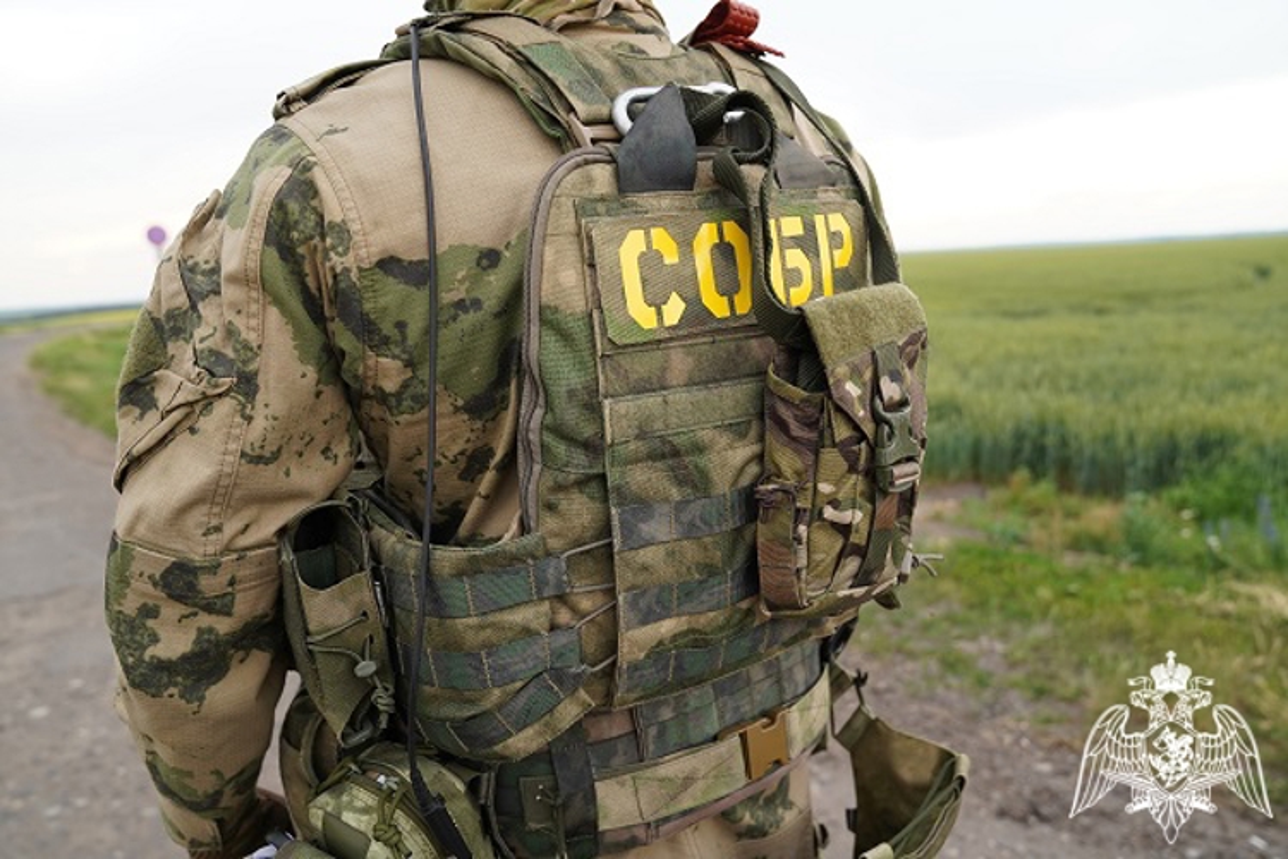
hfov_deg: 69.4
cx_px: 644
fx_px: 930
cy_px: 430
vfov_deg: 49.6
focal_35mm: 26
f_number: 4
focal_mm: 26
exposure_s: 1/160
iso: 200
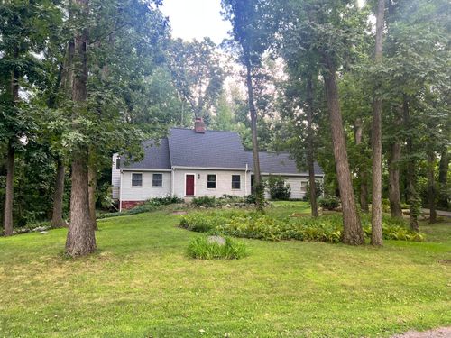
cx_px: 226
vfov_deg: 53.1
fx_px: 339
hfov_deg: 67.3
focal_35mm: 26
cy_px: 169
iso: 50
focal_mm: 5.7
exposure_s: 1/163
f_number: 1.5
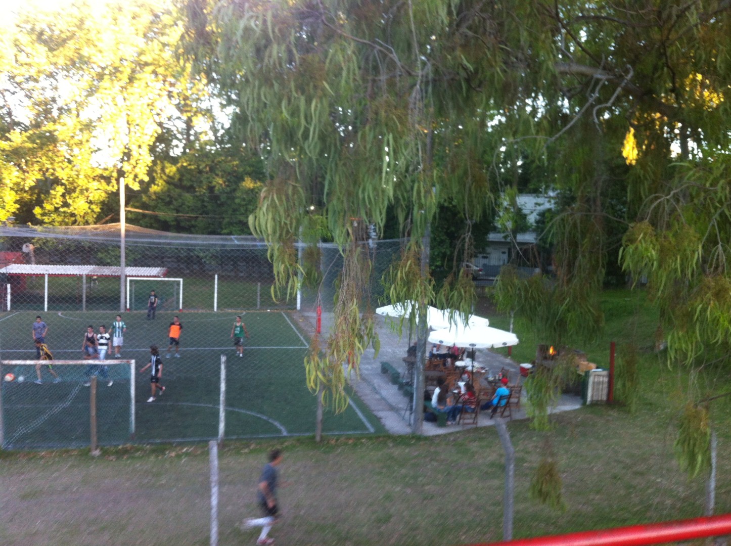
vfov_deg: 40.6
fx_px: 738
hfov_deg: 52.7
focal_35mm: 35
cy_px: 273
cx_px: 366
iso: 80
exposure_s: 1/30
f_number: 2.8
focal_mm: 3.85
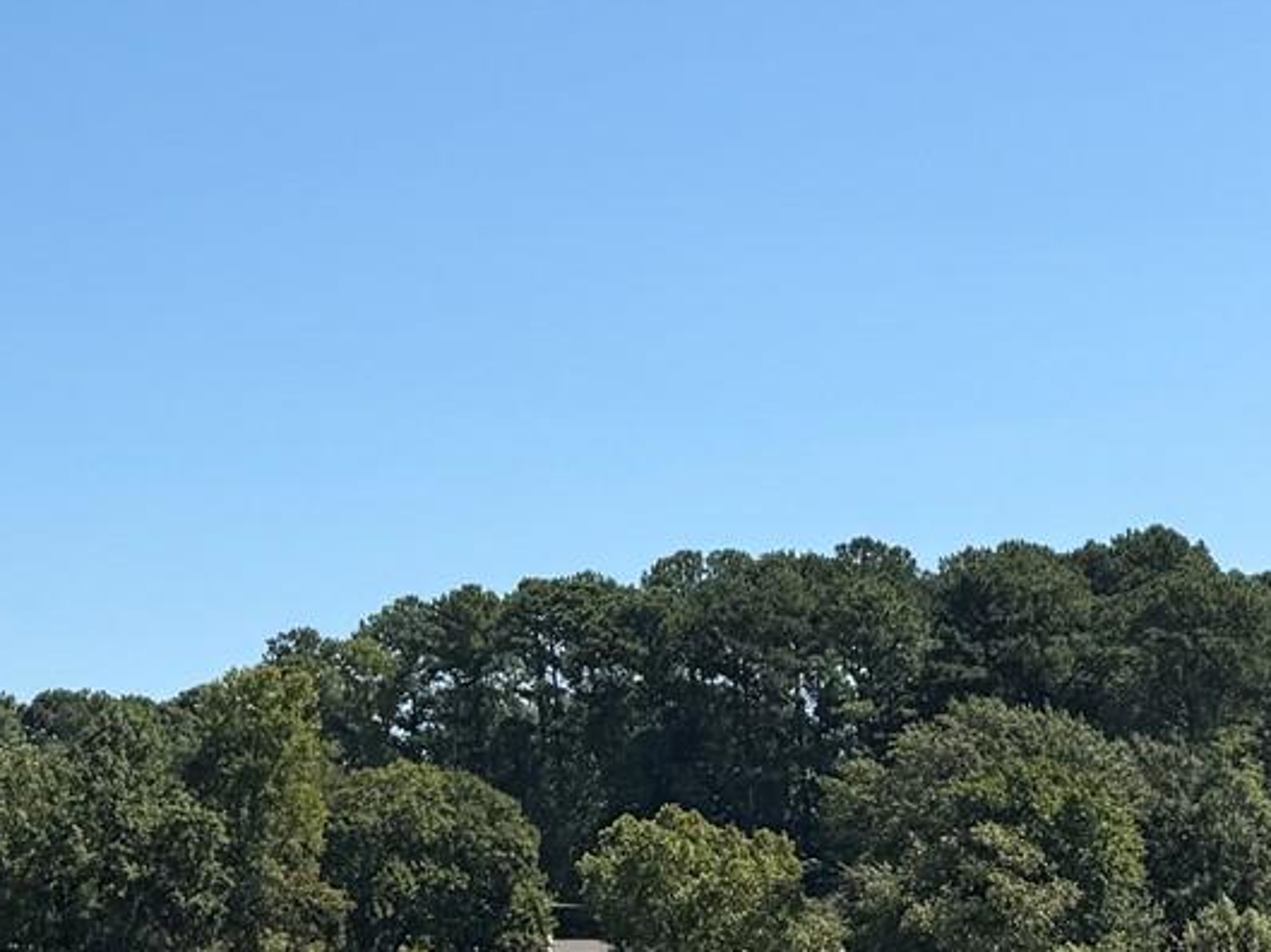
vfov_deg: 15.8
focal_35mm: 93
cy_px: 303
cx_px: 50
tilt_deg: +12.8
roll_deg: -1.0
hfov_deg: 20.5
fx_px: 3412
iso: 80
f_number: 1.78
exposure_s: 1/4975
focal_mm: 6.76
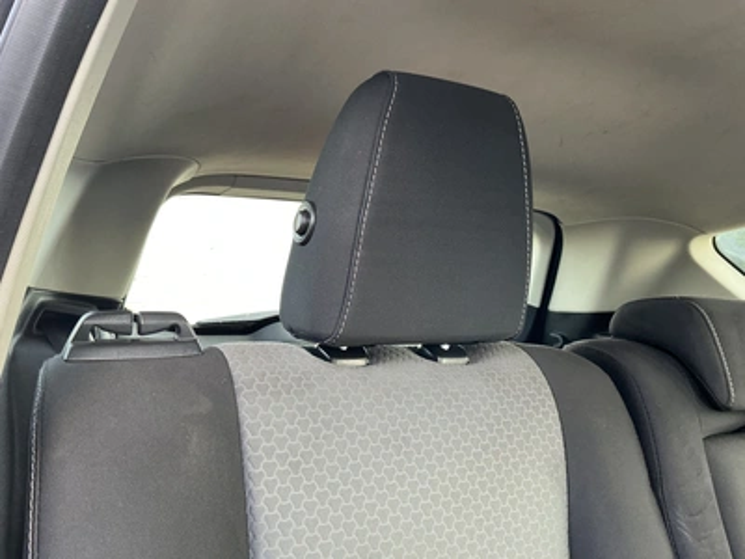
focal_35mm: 28
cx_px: 372
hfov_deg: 63.4
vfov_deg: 49.7
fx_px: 603
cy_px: 280
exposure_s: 1/60
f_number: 1.8
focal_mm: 3
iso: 100
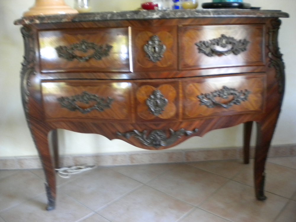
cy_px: 111
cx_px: 148
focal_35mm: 35
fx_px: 299
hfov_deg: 52.6
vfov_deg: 40.7
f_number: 3.1
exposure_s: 1/21.8
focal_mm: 6.3
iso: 400
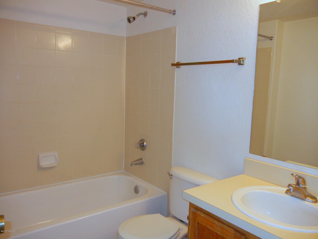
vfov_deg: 46.8
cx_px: 159
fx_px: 276
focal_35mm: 30
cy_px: 120
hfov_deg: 60.0
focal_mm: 5.4
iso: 200
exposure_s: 1/31
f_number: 3.5
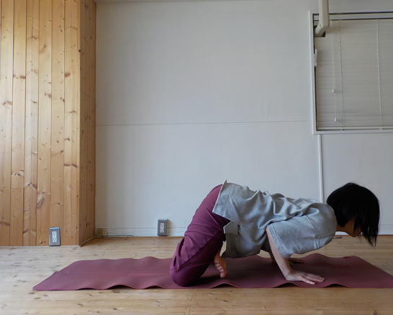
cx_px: 211
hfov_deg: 55.6
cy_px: 156
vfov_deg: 45.8
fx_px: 372
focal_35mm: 32
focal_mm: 4.1
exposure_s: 1/30
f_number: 3.3
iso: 125
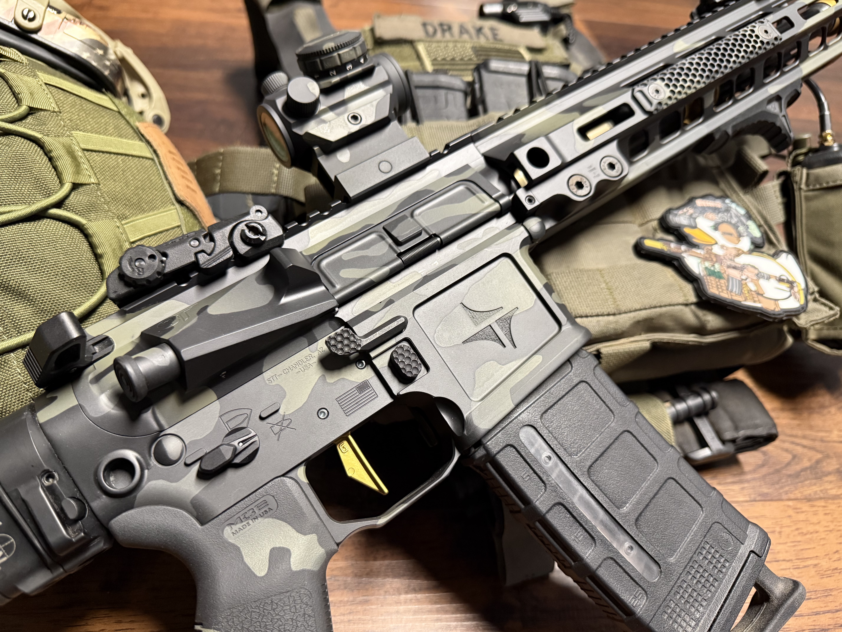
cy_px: 316
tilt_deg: -46.3
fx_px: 584
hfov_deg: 71.6
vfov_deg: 56.8
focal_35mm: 24
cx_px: 421
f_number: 1.78
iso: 500
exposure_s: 1/60
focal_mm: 6.76
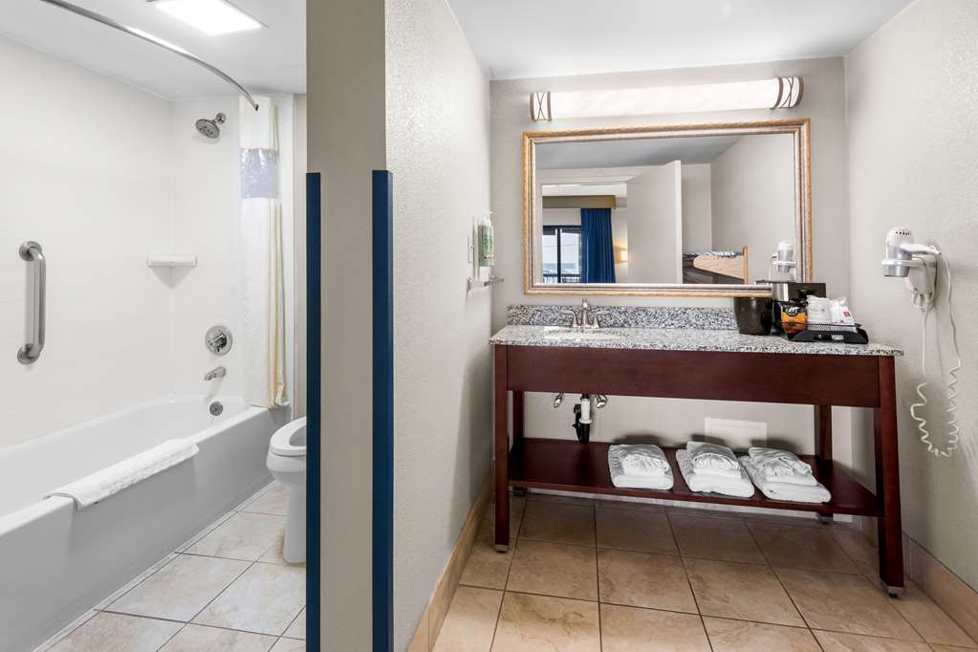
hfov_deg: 96.7
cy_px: 326
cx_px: 489
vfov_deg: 73.7
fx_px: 435
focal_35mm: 16
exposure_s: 1/3
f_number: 11
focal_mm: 16
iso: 400
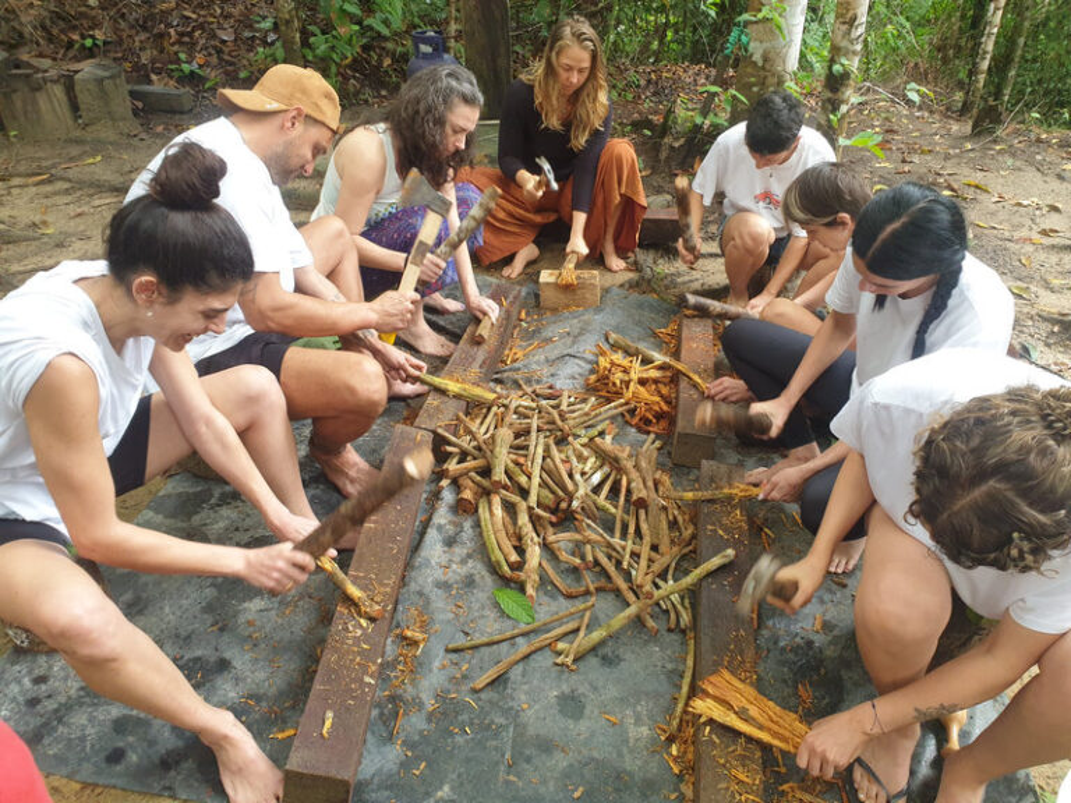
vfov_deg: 53.1
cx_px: 536
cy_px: 402
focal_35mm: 26
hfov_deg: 67.3
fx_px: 804
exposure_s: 1/100
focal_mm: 4.3
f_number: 2.4
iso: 160
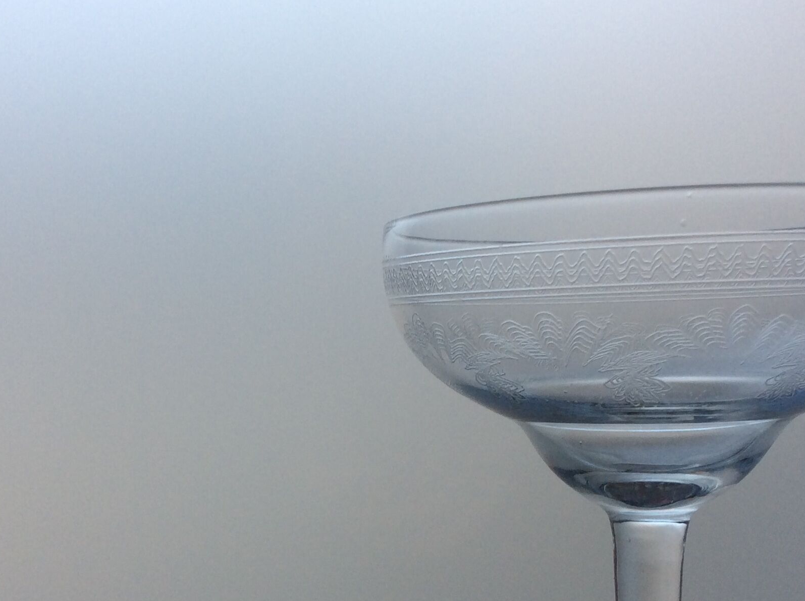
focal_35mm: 52
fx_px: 1207
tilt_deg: -19.2
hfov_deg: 36.8
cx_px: 344
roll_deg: +4.6
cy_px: 464
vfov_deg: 27.5
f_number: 2.4
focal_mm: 3.3
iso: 32
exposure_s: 1/166
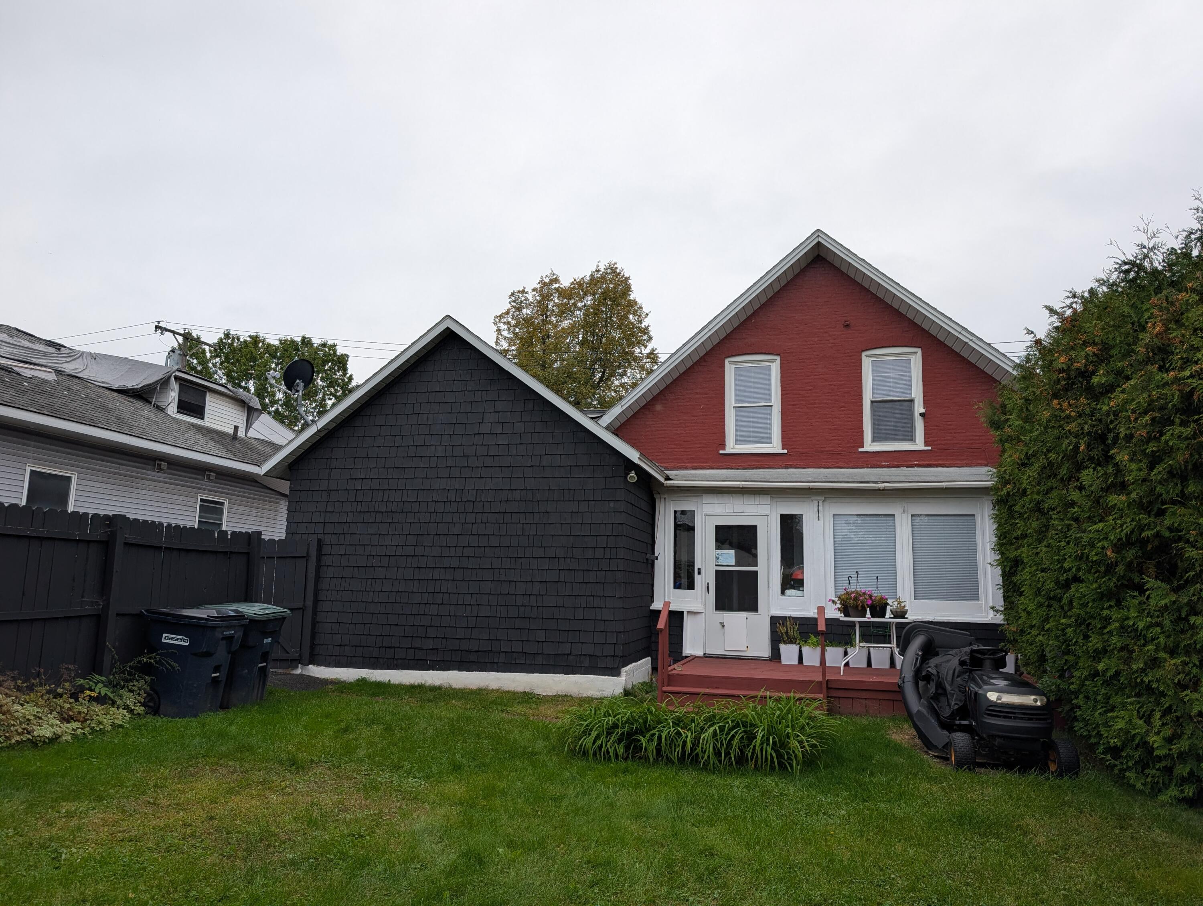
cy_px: 453
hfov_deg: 71.5
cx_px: 602
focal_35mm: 24
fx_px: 835
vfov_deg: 56.9
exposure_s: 1/205
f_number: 1.68
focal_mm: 6.9
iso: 23
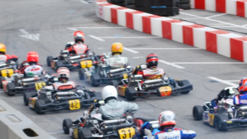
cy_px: 111
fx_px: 1015
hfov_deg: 13.9
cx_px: 135
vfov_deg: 7.8
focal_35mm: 155
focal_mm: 55
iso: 100
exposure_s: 1/200
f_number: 7.1
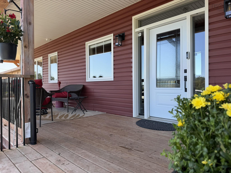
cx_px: 116
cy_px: 86
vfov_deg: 56.8
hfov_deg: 71.6
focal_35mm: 24
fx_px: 160
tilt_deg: -0.8
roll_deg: +0.2
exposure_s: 1/735
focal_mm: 6.76
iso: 80
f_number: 1.78
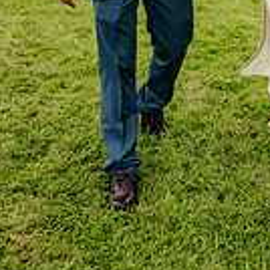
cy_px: -121
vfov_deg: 16.1
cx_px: 232
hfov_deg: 17.2
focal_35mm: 100
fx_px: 882
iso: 100
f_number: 1.4
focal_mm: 35
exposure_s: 1/640
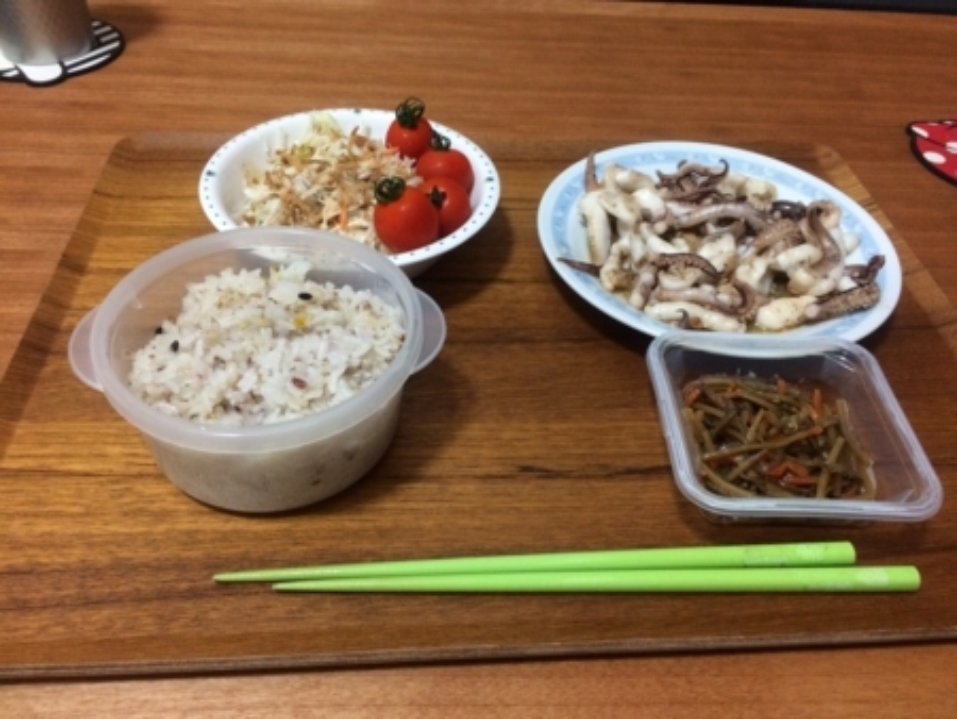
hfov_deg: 61.6
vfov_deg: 48.3
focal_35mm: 29
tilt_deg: -43.1
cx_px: 478
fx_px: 802
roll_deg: -5.1
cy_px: 360
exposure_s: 1/30
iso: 250
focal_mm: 4.15
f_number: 2.2
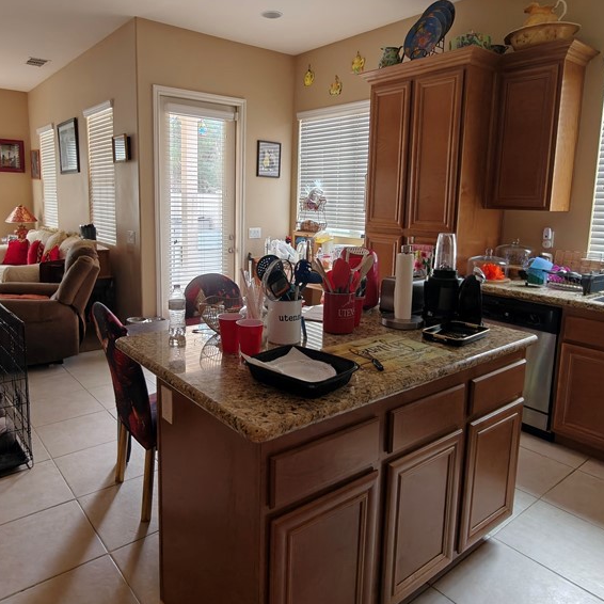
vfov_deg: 64.9
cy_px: 271
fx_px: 474
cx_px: 284
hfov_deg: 65.0
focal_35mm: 24
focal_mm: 2.3
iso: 500
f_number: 2
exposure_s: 1/120
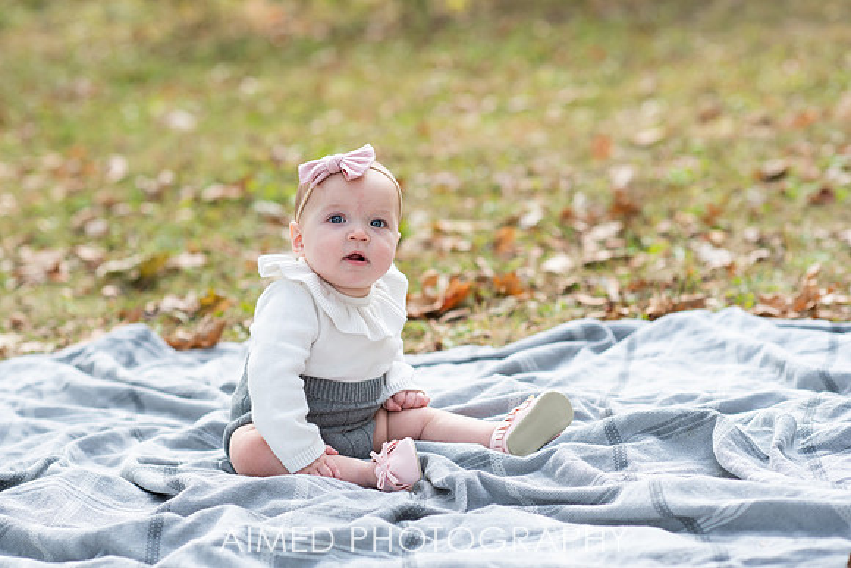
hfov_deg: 22.2
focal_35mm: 92
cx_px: 402
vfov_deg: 15.0
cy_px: 277
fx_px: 2164
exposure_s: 1/250
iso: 100
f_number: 2.8
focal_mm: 85
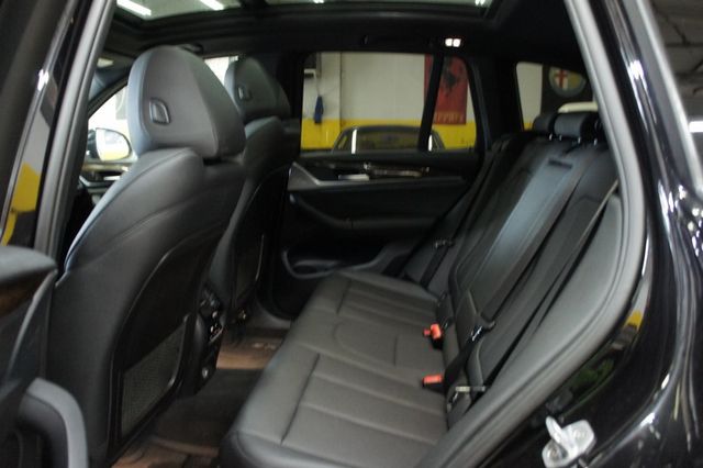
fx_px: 527
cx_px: 352
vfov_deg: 47.9
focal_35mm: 27
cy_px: 234
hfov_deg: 67.4
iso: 1600
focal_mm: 18
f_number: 3.5
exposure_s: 1/20
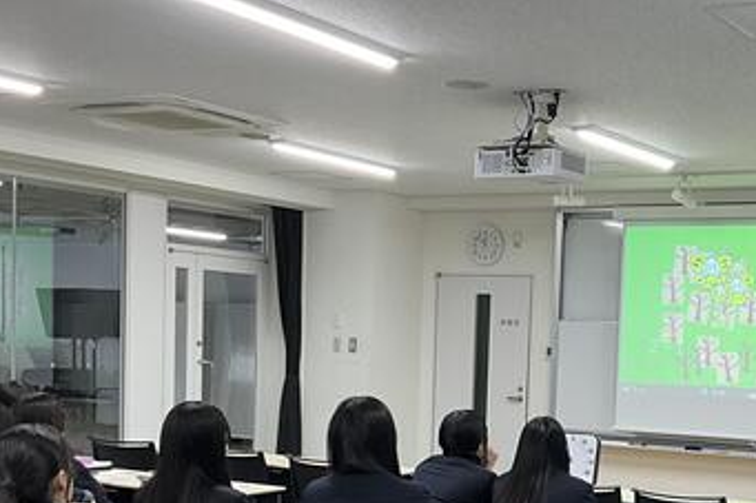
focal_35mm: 62
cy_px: 438
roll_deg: -1.5
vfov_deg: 21.5
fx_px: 1301
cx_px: 543
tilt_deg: -5.1
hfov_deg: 31.9
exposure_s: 1/98
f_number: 1.8
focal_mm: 3
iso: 64
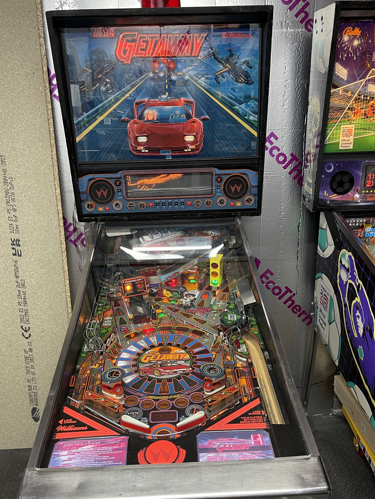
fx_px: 433
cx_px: 190
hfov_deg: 46.8
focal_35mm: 30
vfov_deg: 59.9
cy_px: 260
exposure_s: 1/50
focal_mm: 5.1
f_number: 1.6
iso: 200
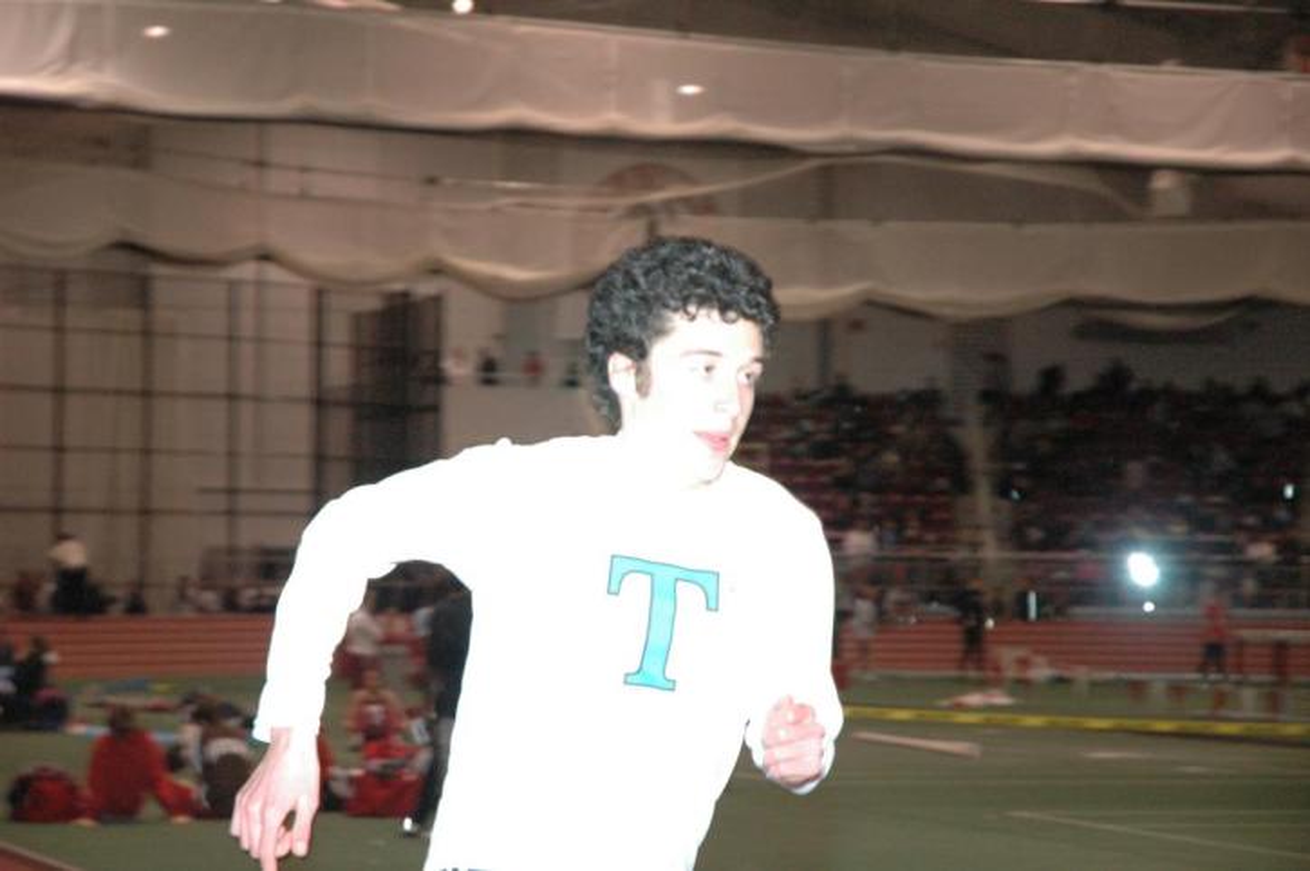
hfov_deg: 19.5
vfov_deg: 13.0
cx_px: 655
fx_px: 3817
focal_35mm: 105
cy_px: 436
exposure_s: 1/160
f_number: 4.5
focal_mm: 70
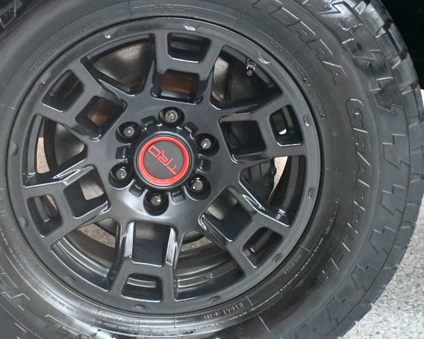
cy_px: 169
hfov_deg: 16.2
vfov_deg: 13.0
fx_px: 1493
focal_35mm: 119
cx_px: 174
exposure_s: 1/60
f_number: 5
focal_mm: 70
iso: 12800
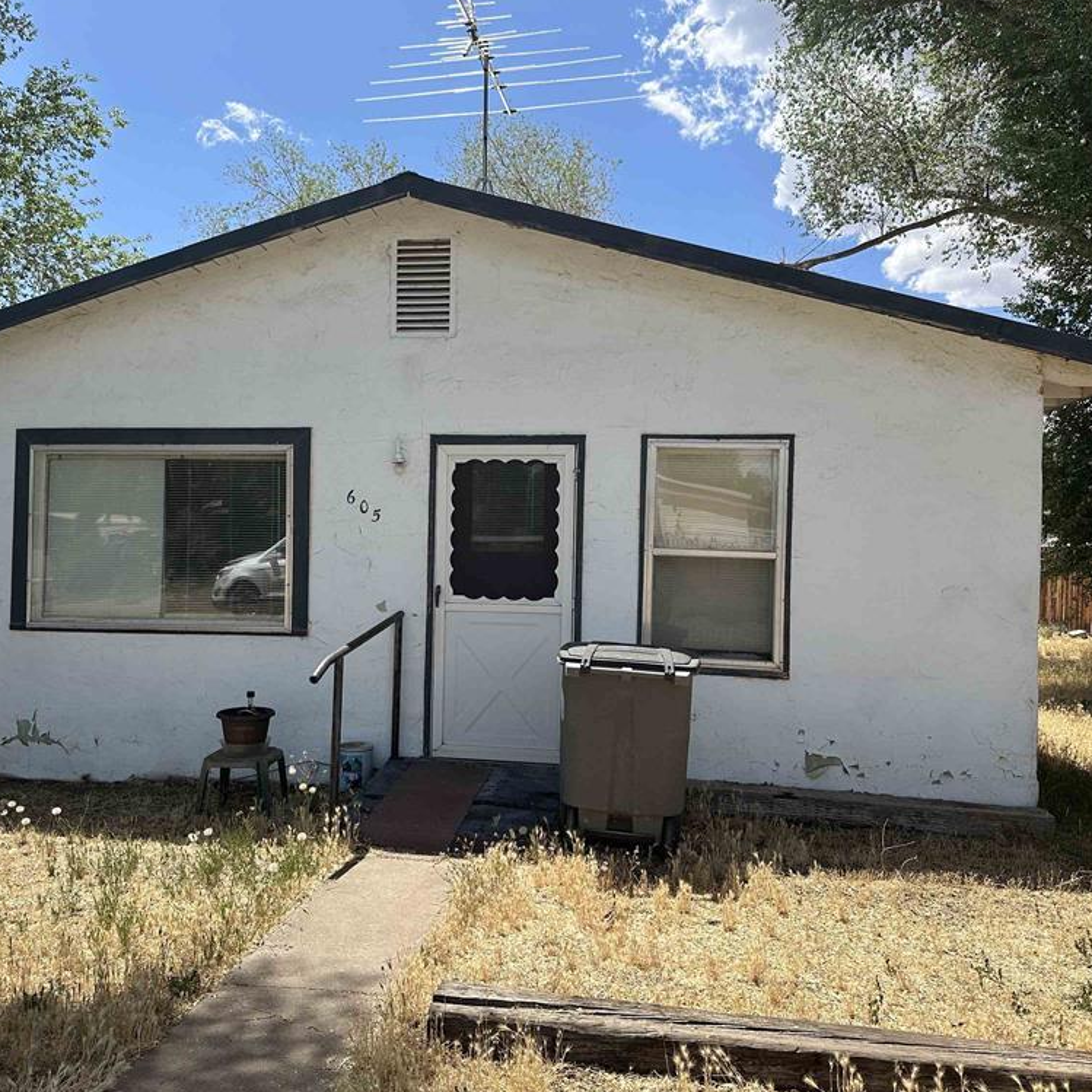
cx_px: 477
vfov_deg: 55.6
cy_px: 537
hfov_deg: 55.5
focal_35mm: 29
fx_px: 1035
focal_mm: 6.86
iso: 80
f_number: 1.78
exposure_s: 1/3861
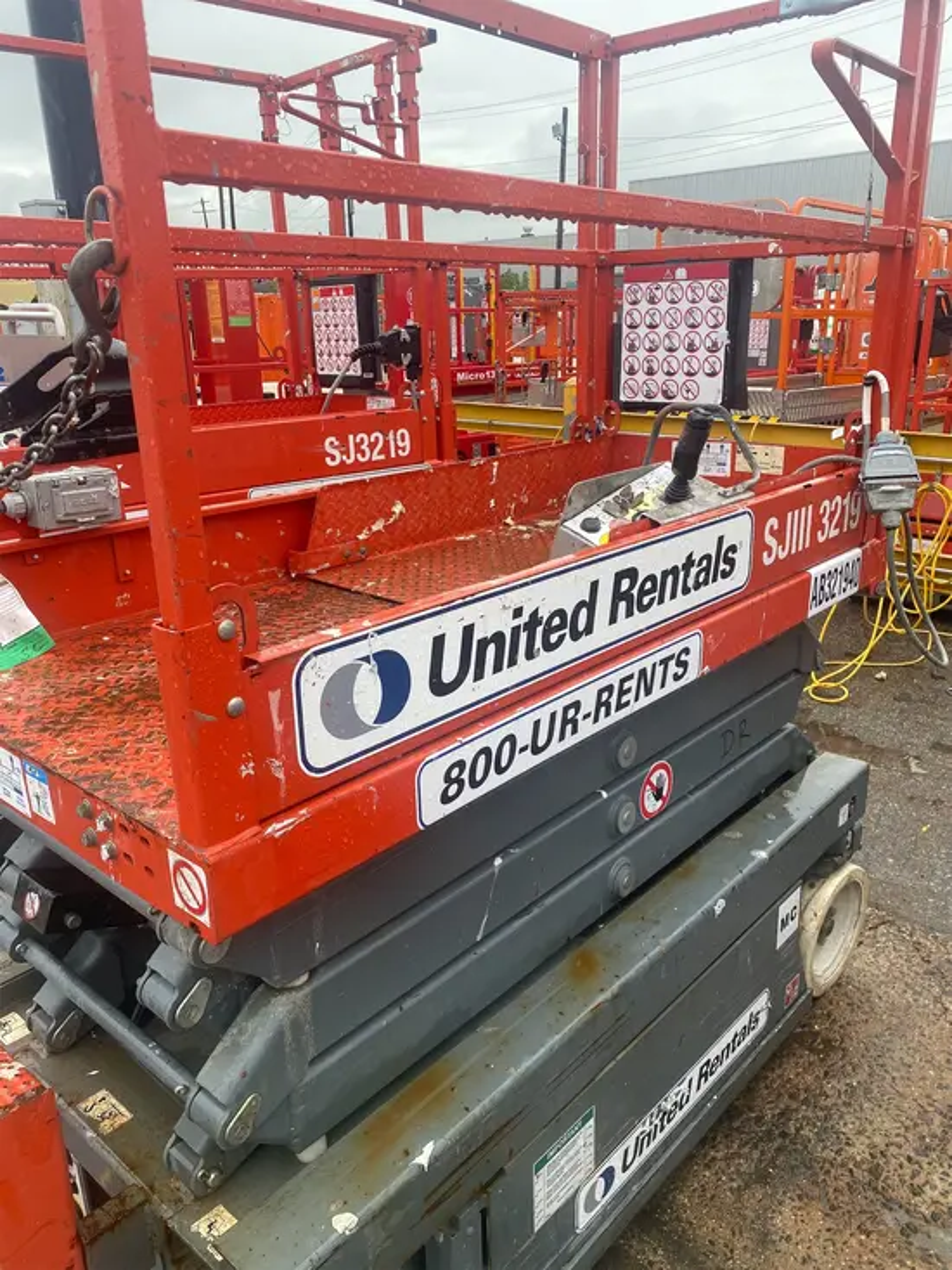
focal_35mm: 26
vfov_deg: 67.3
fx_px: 953
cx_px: 476
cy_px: 635
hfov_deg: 53.1
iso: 32
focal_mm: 4.25
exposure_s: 1/268
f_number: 1.8
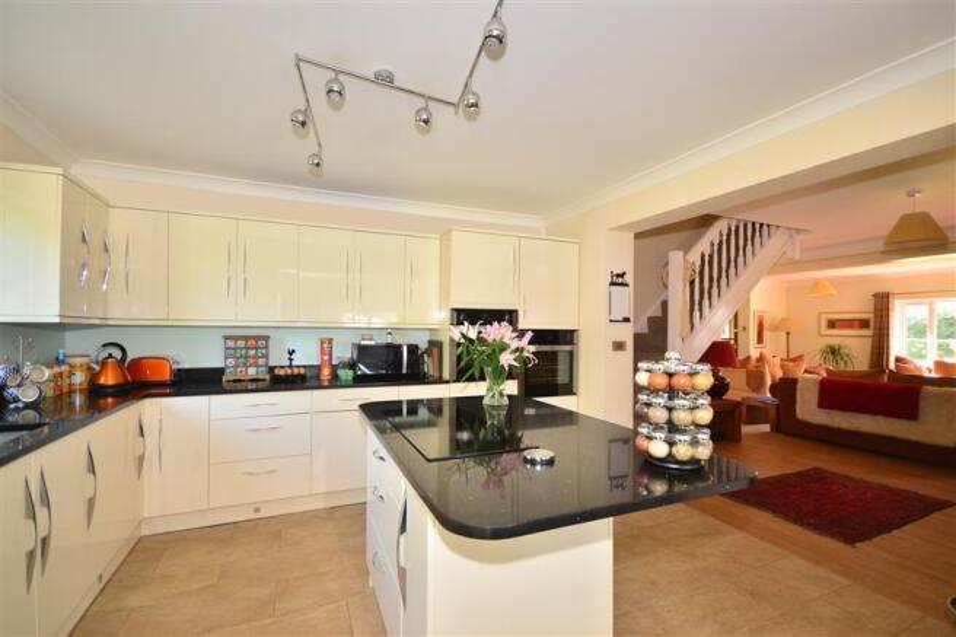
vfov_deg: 77.3
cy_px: 318
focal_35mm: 15
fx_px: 398
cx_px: 478
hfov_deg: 100.4
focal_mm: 10
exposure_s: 1/15
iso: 200
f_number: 5
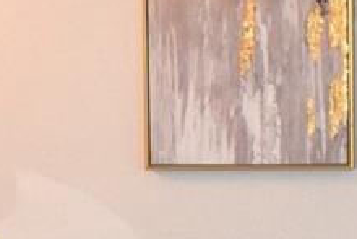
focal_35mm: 196
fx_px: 1945
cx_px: -217
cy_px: 237
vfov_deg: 7.0
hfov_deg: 10.1
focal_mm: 18
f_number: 4.5
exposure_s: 1/200
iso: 800
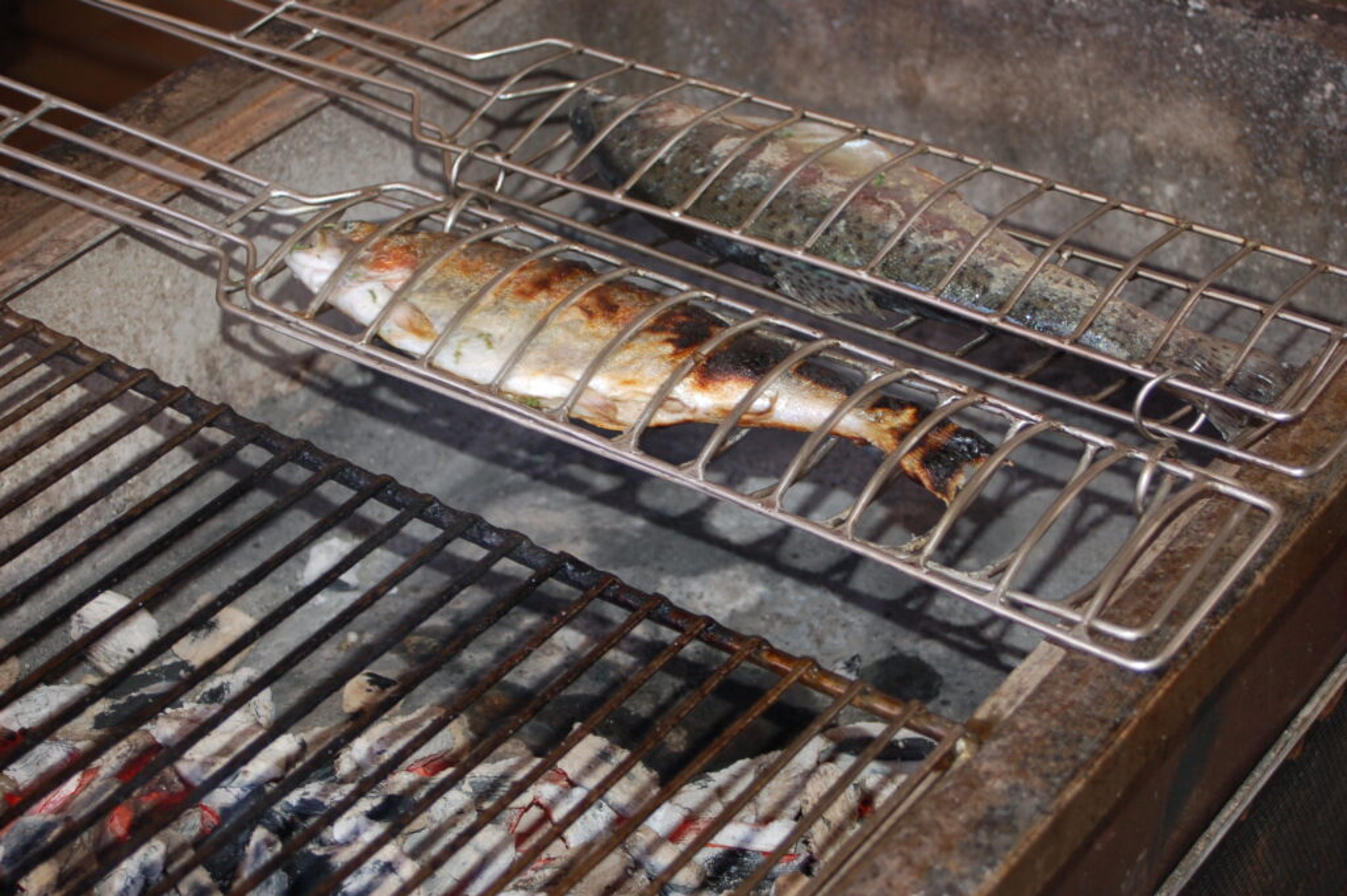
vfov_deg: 18.2
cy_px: 448
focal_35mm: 75
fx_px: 2804
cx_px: 674
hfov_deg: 27.0
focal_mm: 50
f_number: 5.6
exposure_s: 1/60
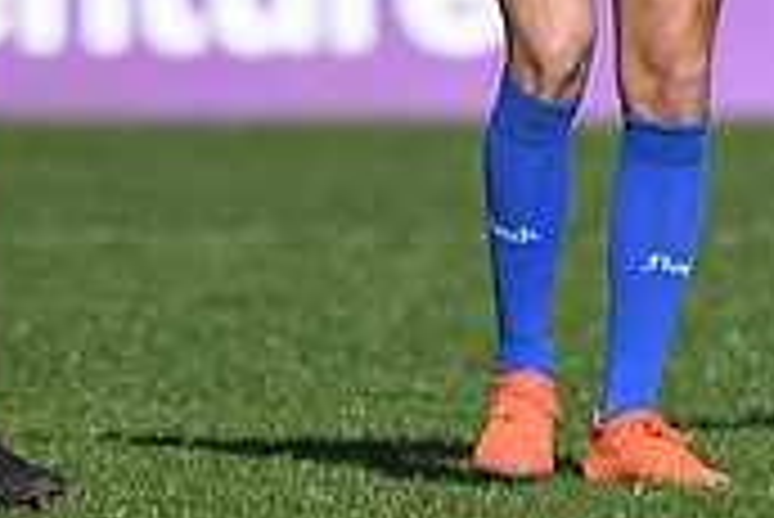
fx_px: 32664
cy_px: -327
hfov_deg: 1.4
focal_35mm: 1518
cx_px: 598
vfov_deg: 0.9
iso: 200
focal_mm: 300
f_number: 2.8
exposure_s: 1/6400
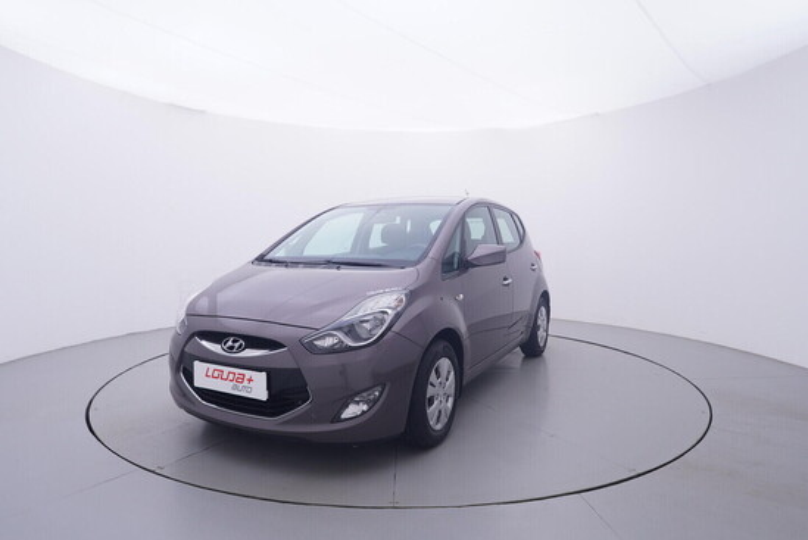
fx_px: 505
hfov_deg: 77.3
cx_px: 404
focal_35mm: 22
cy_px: 270
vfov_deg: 56.2
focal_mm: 15
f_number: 5
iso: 200
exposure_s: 1/80
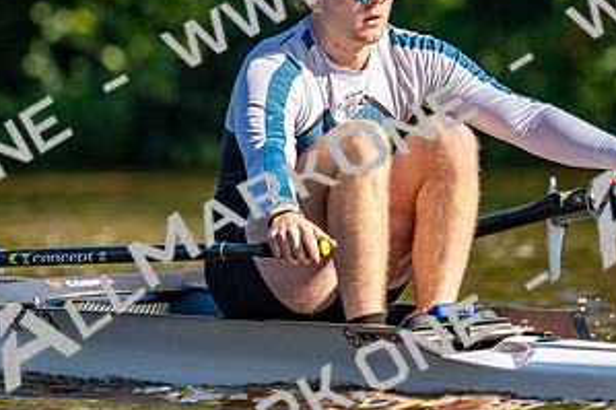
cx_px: 416
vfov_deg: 1.8
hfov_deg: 2.7
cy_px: 73
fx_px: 13287
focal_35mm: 777
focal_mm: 400
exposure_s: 1/2500
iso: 720
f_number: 4.5
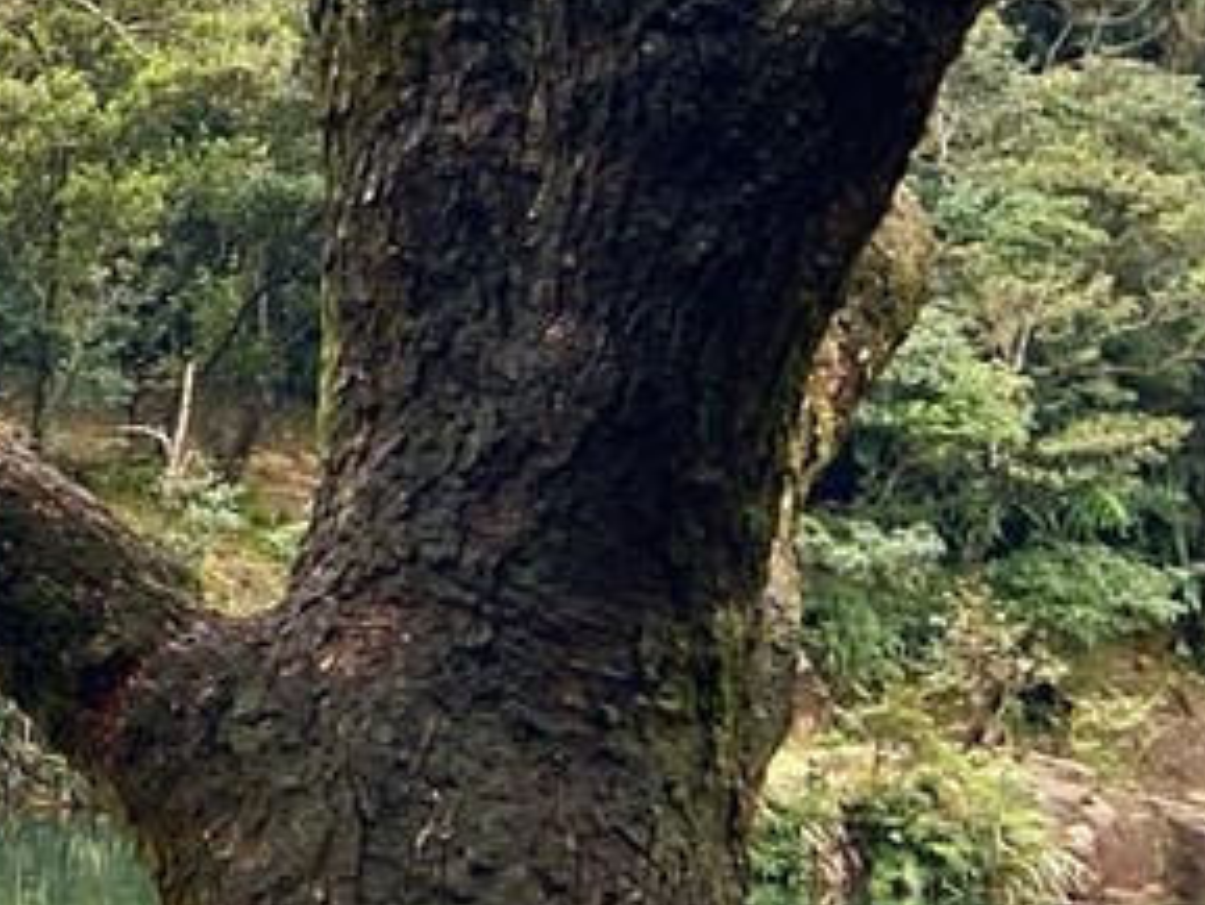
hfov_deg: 15.2
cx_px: -1097
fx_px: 3761
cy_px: 184
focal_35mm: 108
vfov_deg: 13.6
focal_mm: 4.25
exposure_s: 1/126
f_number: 1.8
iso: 32
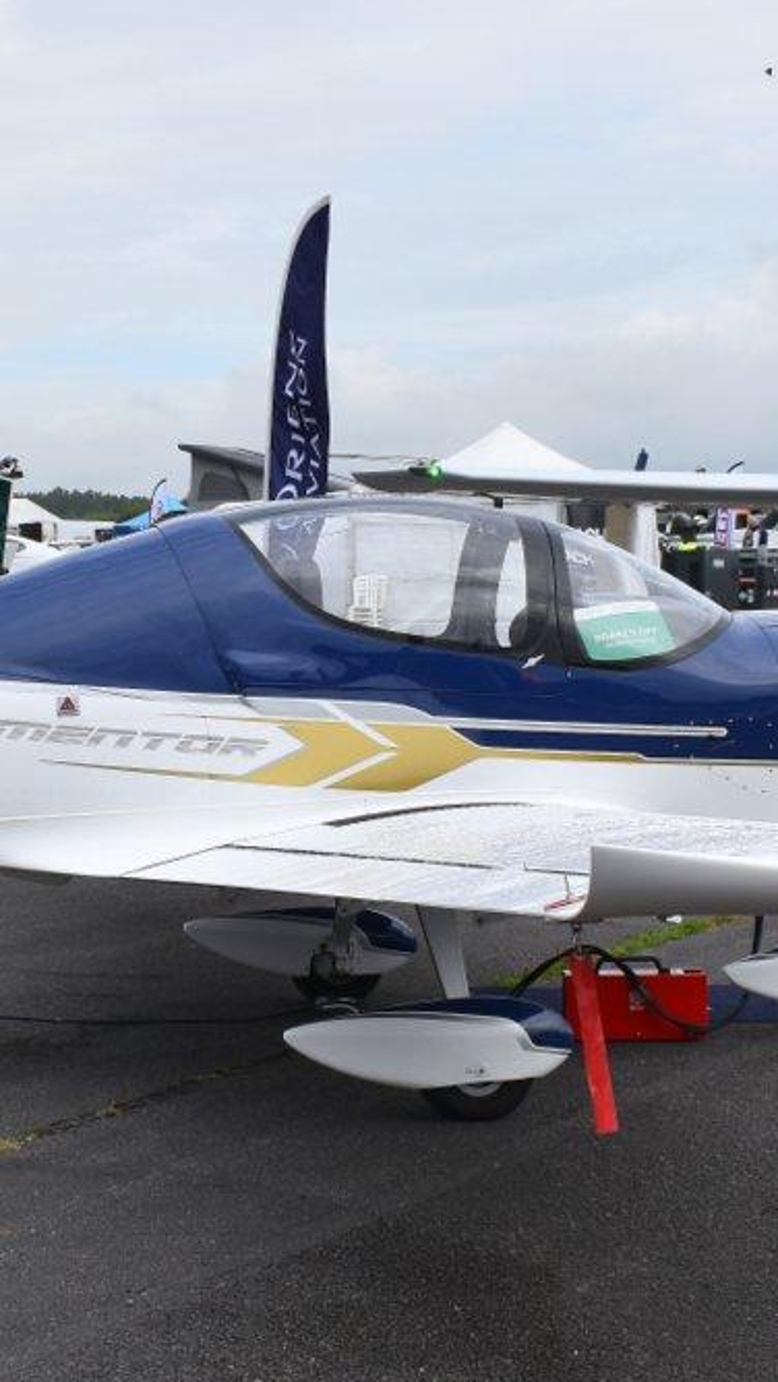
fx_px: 2380
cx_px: 17
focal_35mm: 65
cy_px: 784
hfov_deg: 18.1
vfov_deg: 32.3
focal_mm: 23
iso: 200
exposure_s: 1/400
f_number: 10
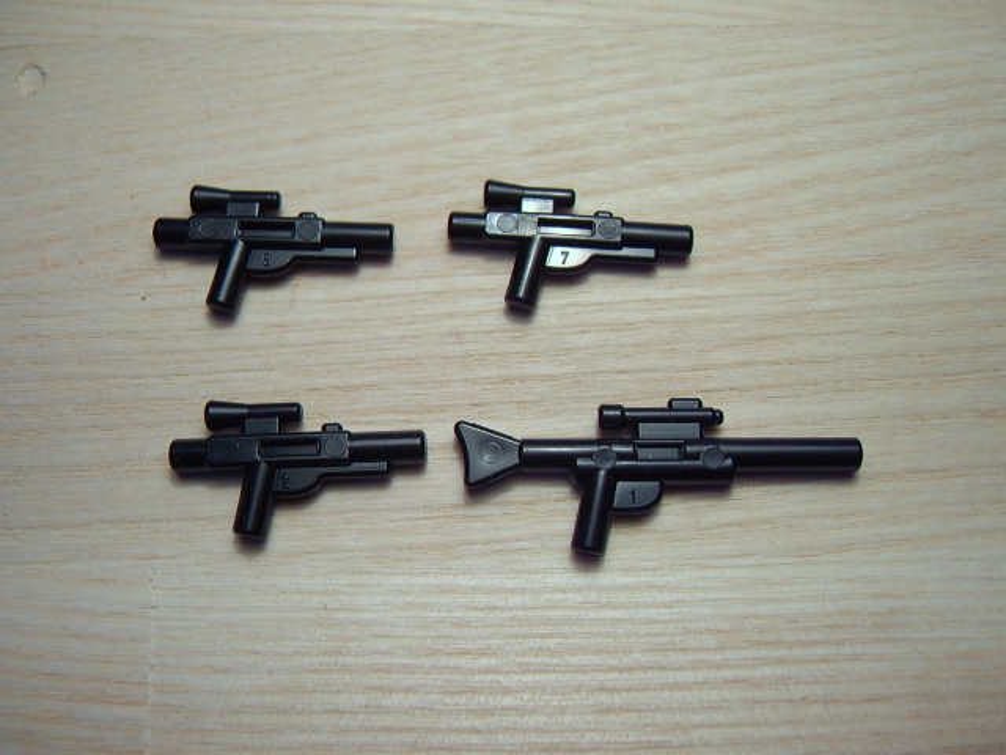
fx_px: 901
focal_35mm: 31
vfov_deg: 45.4
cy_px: 378
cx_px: 503
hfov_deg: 58.4
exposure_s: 1/104
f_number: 2.7
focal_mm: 8.13
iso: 100
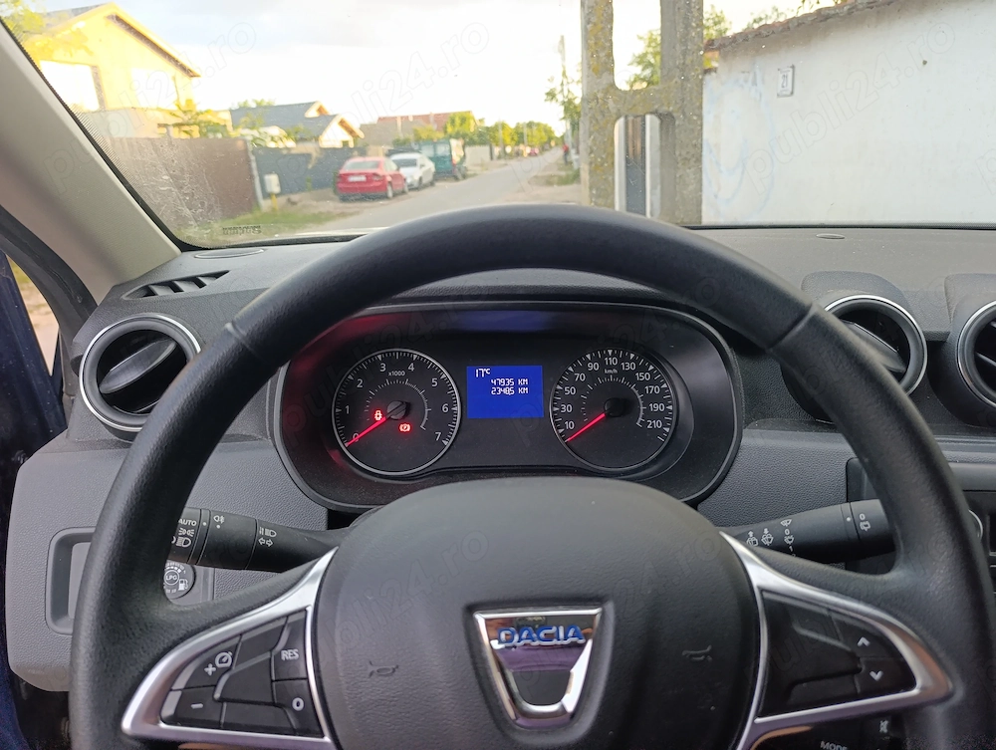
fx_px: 663
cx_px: 498
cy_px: 375
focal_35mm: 23
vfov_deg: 59.0
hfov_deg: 73.8
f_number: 1.6
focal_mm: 6.14
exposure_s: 1/100
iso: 1000
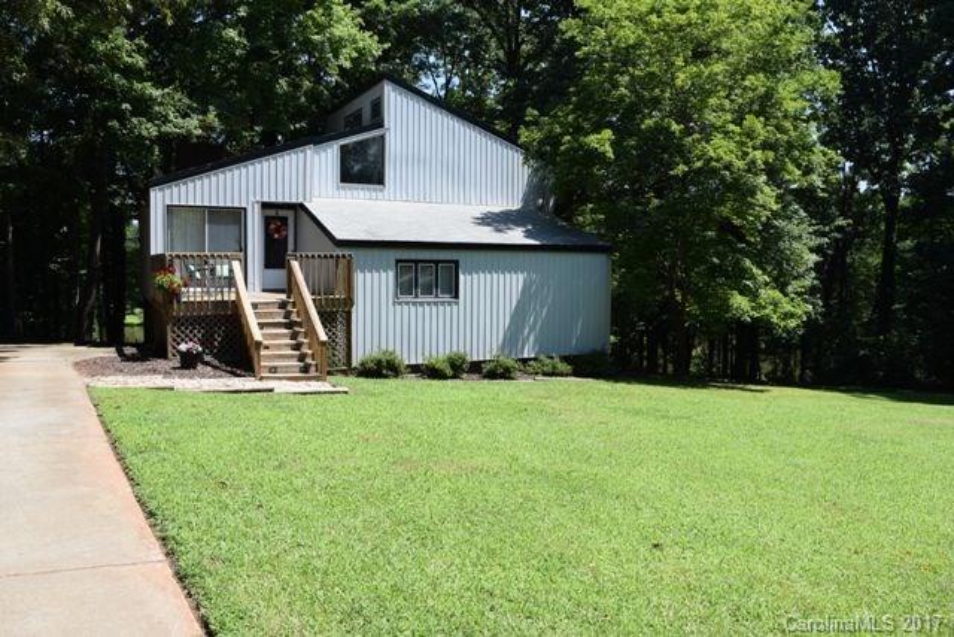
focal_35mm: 27
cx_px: 477
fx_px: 716
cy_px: 318
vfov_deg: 48.0
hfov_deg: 67.4
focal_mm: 18
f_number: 8
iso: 200
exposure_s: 1/250
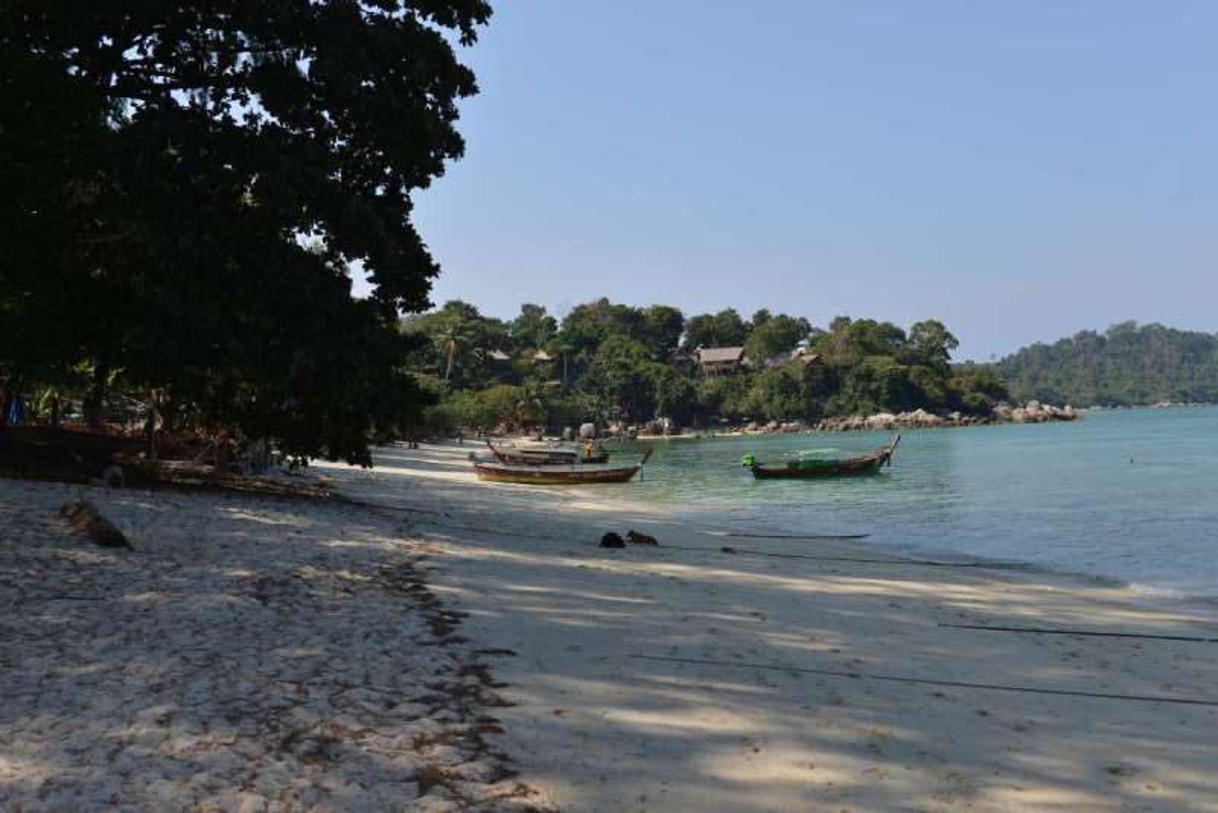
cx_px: 609
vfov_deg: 38.9
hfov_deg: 55.8
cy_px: 406
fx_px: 1151
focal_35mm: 34
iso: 100
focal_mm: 34
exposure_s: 1/160
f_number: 6.3
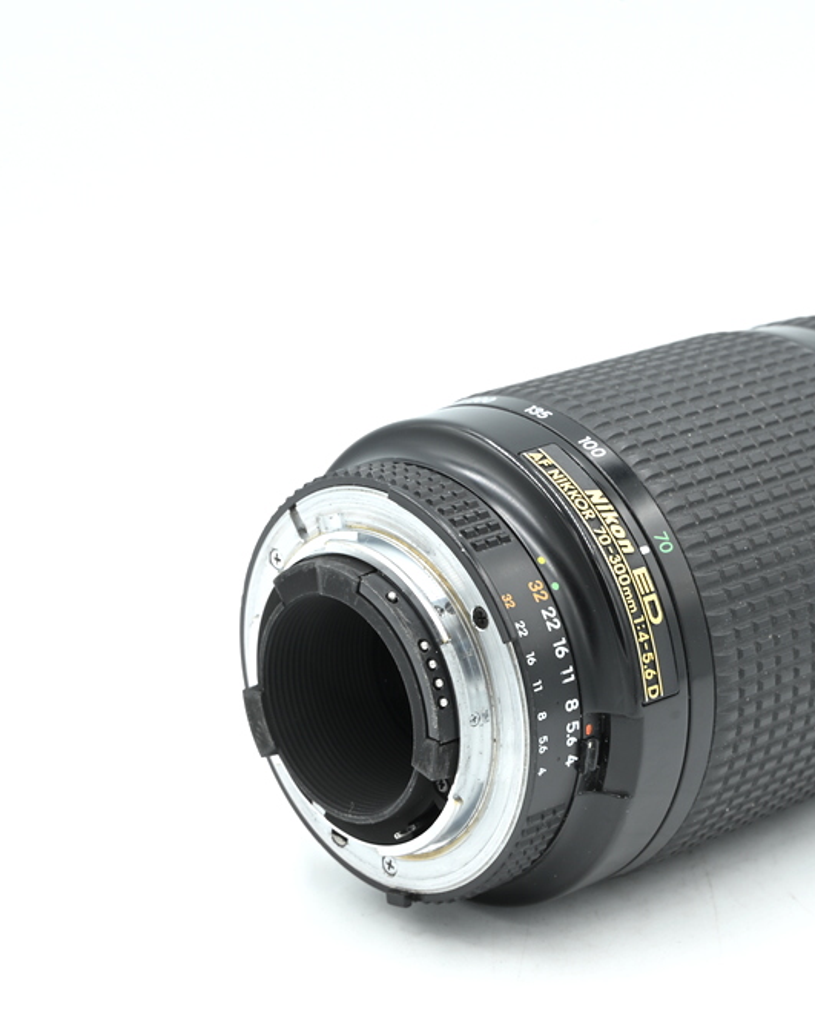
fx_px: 3197
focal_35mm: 106
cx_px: 516
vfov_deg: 18.1
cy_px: 511
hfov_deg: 14.5
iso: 200
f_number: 16
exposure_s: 1/13
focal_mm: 75
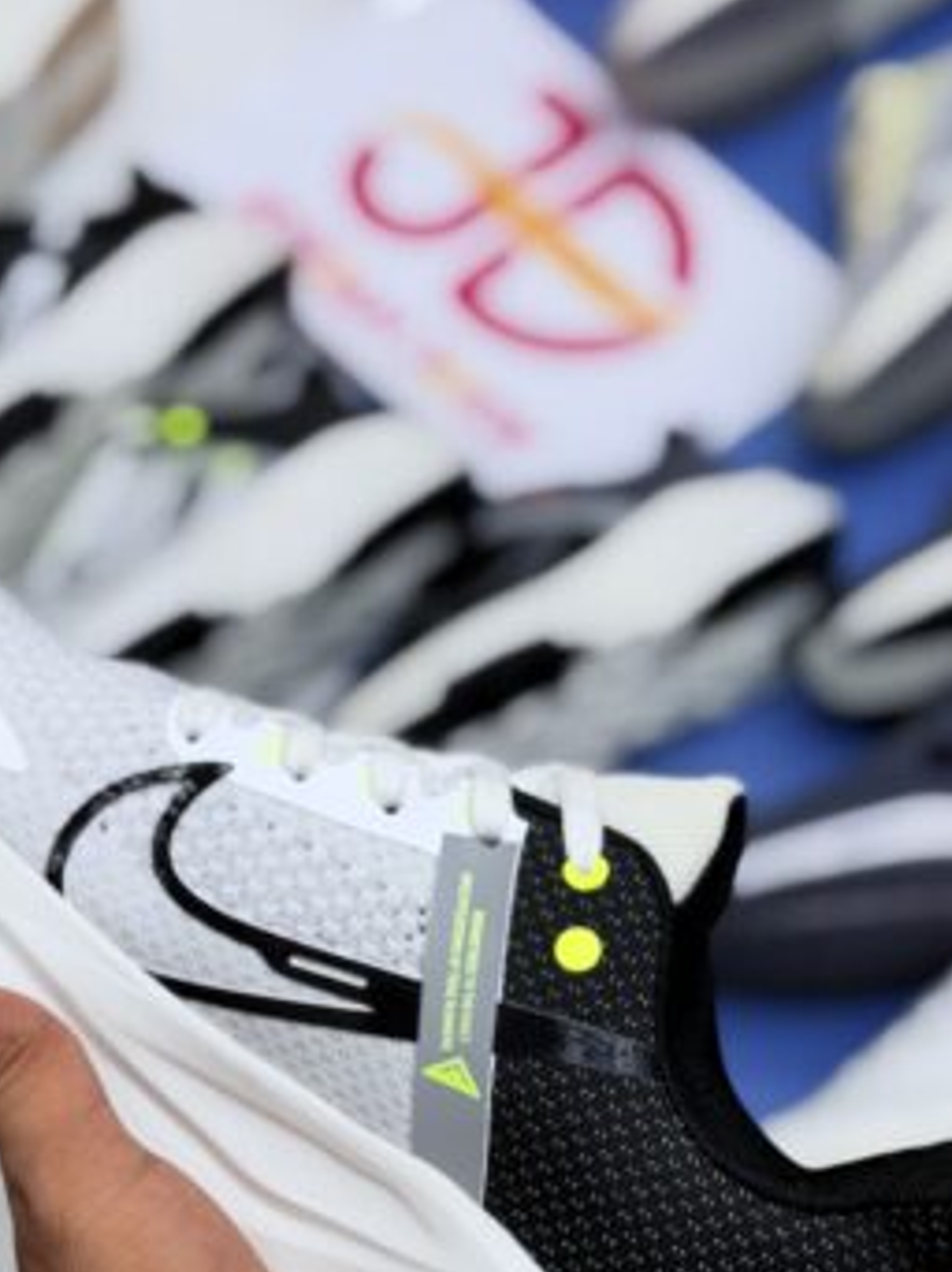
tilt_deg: -58.4
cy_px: 947
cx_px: 389
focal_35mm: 81
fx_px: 2974
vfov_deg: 23.9
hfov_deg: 18.2
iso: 64
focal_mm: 6.76
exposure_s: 1/400
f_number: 1.78
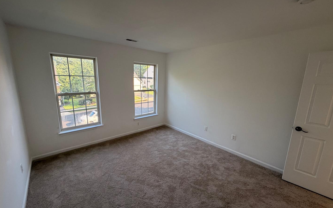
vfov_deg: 74.8
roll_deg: -0.9
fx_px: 136
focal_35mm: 15
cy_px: 105
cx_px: 166
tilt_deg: -10.2
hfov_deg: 101.5
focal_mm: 2.22
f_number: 2.2
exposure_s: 1/121
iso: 100
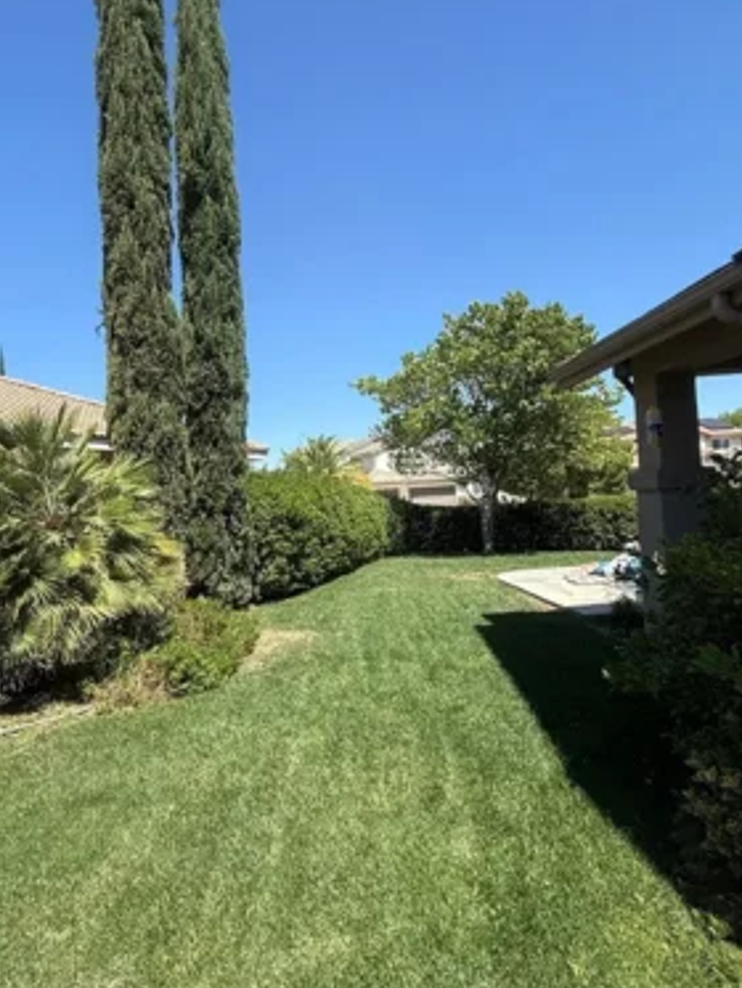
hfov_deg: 62.9
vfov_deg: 79.0
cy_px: 490
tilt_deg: +3.7
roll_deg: +4.3
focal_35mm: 21
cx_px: 299
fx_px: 600
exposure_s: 1/1285
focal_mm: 2.22
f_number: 2.2
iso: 50
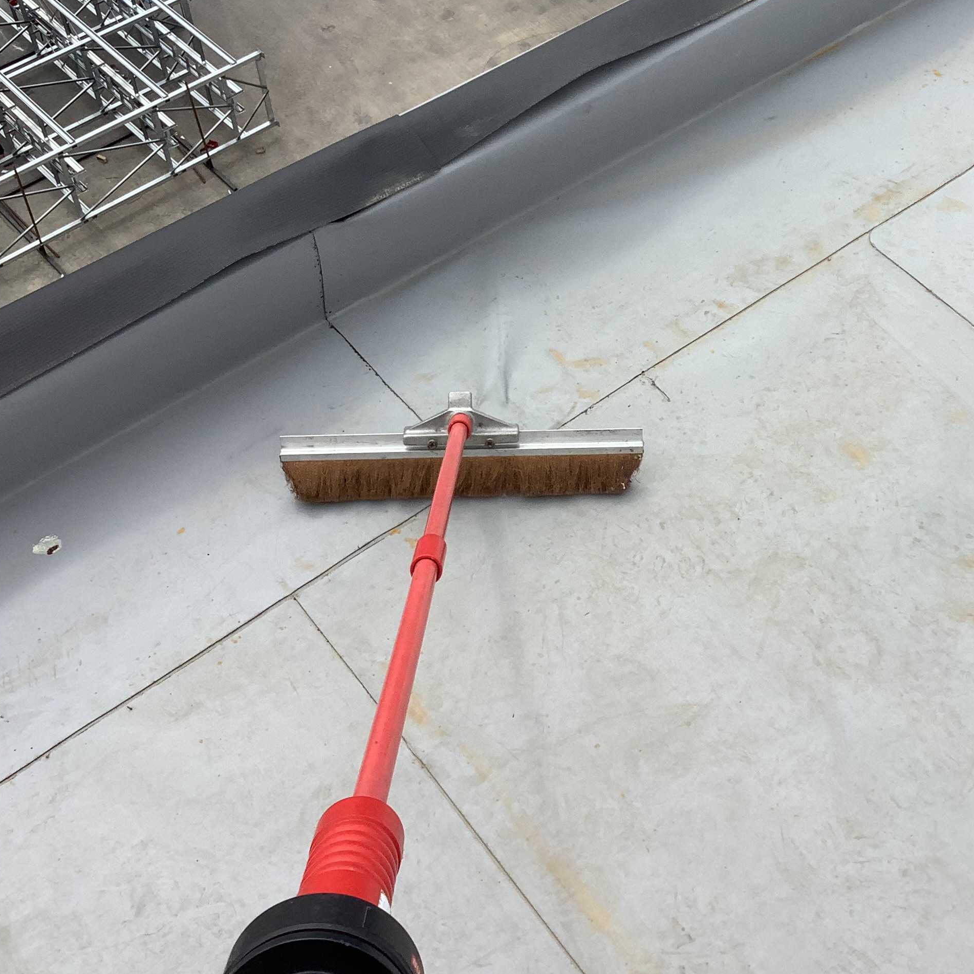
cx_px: 640
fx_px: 1496
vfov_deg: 35.8
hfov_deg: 35.7
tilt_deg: -49.1
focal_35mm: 47
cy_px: 359
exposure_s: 1/970
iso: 25
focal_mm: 3.3
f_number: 2.4
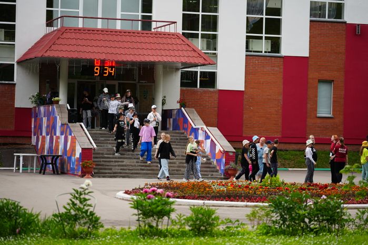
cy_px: 122
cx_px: 184
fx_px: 1288
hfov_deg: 16.3
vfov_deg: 10.9
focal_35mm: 126
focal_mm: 126
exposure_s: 1/2000
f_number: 2.8
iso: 640
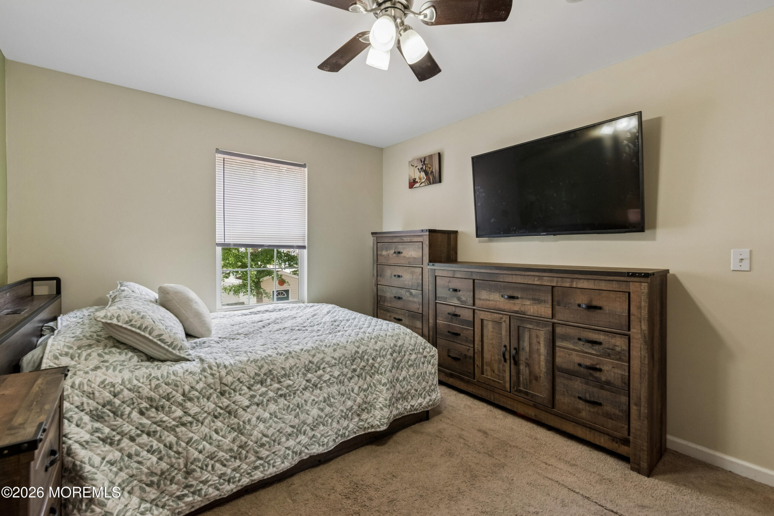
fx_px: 322
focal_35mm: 15
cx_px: 387
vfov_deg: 77.3
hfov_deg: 100.4
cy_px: 258
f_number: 7.1
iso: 800
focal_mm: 15
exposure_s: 1/40
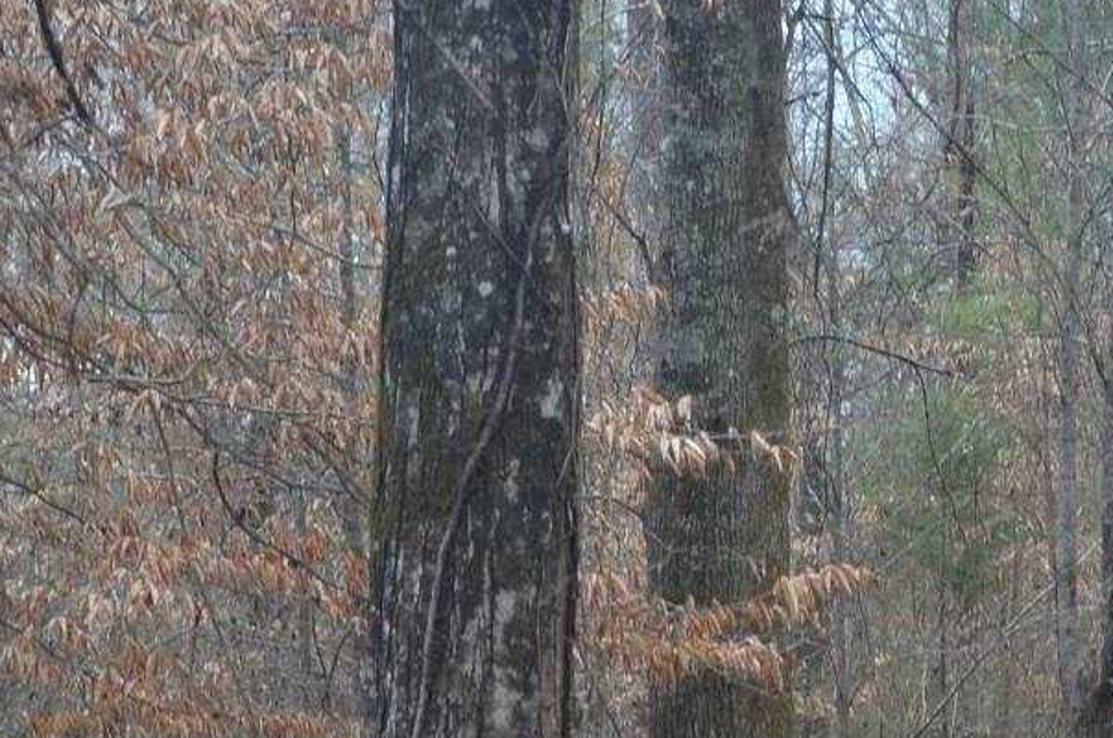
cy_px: 784
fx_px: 4537
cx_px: 1198
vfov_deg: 9.2
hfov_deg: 13.7
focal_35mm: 147
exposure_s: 1/125
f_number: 5.6
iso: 320
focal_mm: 24
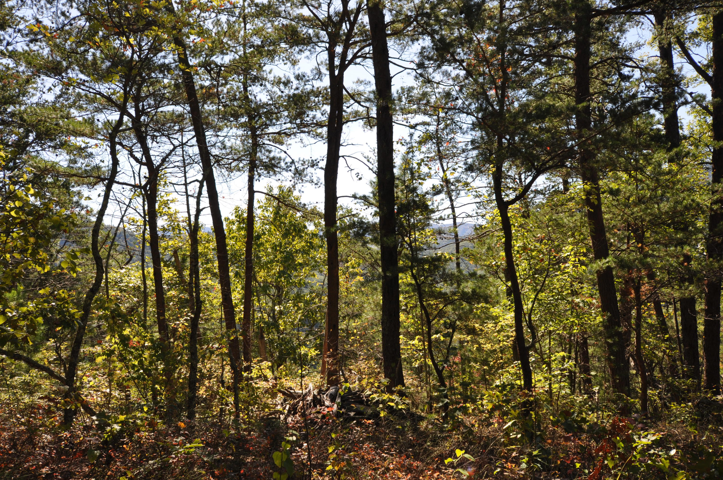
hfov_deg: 53.2
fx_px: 722
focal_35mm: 36
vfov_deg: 36.8
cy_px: 240
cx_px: 362
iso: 200
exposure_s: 1/200
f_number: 7.1
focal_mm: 24
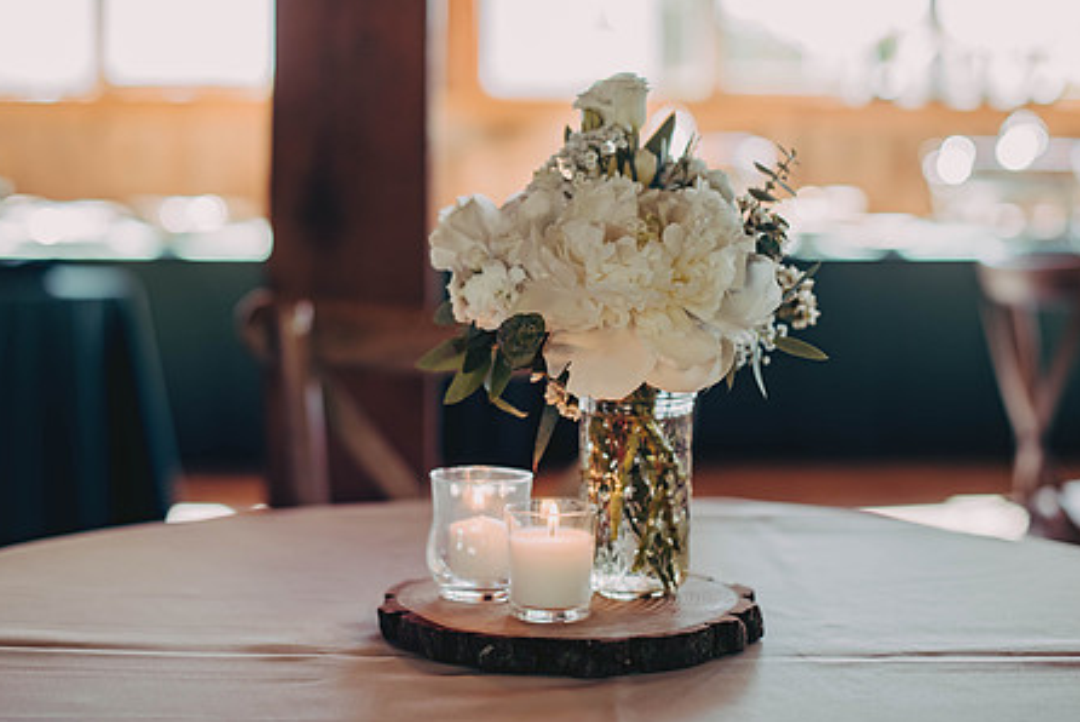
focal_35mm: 65
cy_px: 275
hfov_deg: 30.9
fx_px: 1951
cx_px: 555
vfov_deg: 20.9
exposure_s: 1/200
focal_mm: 50
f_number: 2
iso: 320
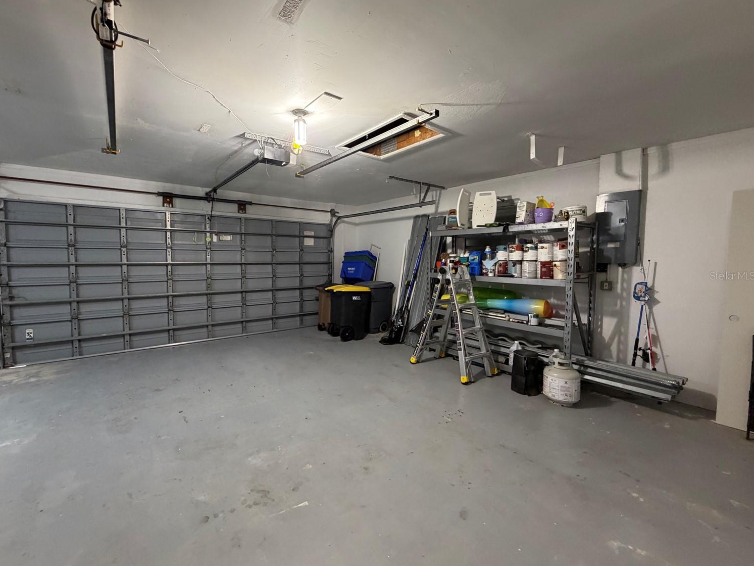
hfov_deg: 98.0
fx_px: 327
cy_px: 275
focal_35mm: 15
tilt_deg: -1.5
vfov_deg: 81.7
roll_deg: -0.2
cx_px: 354
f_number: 2.2
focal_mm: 2.22
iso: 320
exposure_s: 1/120
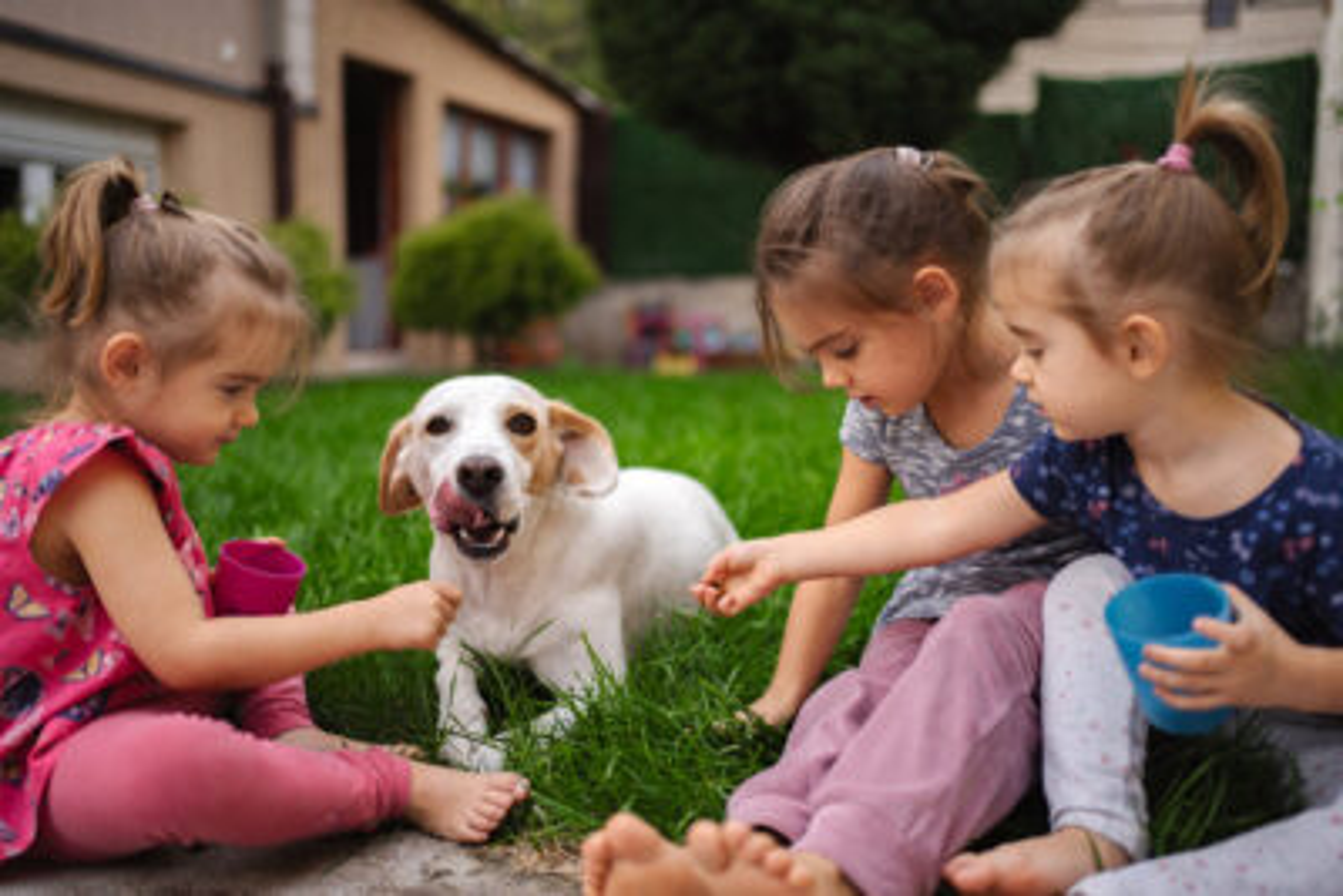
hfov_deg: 54.4
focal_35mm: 35
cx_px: 672
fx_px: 1306
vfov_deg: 37.9
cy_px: 448
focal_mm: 35
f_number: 1.8
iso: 200
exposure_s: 1/1600
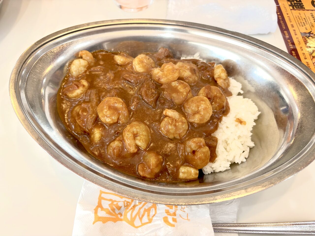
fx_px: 237
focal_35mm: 26
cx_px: 158
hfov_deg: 67.3
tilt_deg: -60.5
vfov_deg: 53.1
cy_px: 118
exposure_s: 1/169
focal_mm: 5.96
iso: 50
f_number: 1.6
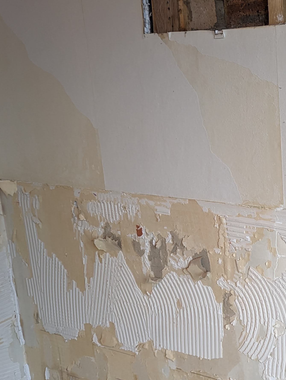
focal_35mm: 55
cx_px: 321
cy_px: 240
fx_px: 604
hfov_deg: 24.7
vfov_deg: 34.7
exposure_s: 1/100
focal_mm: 6.81
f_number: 1.85
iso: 256
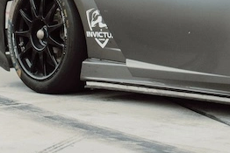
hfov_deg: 4.5
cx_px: 347
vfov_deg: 3.0
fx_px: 2896
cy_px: -76
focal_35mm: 453
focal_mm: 116
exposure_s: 1/1600
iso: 800
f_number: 2.8
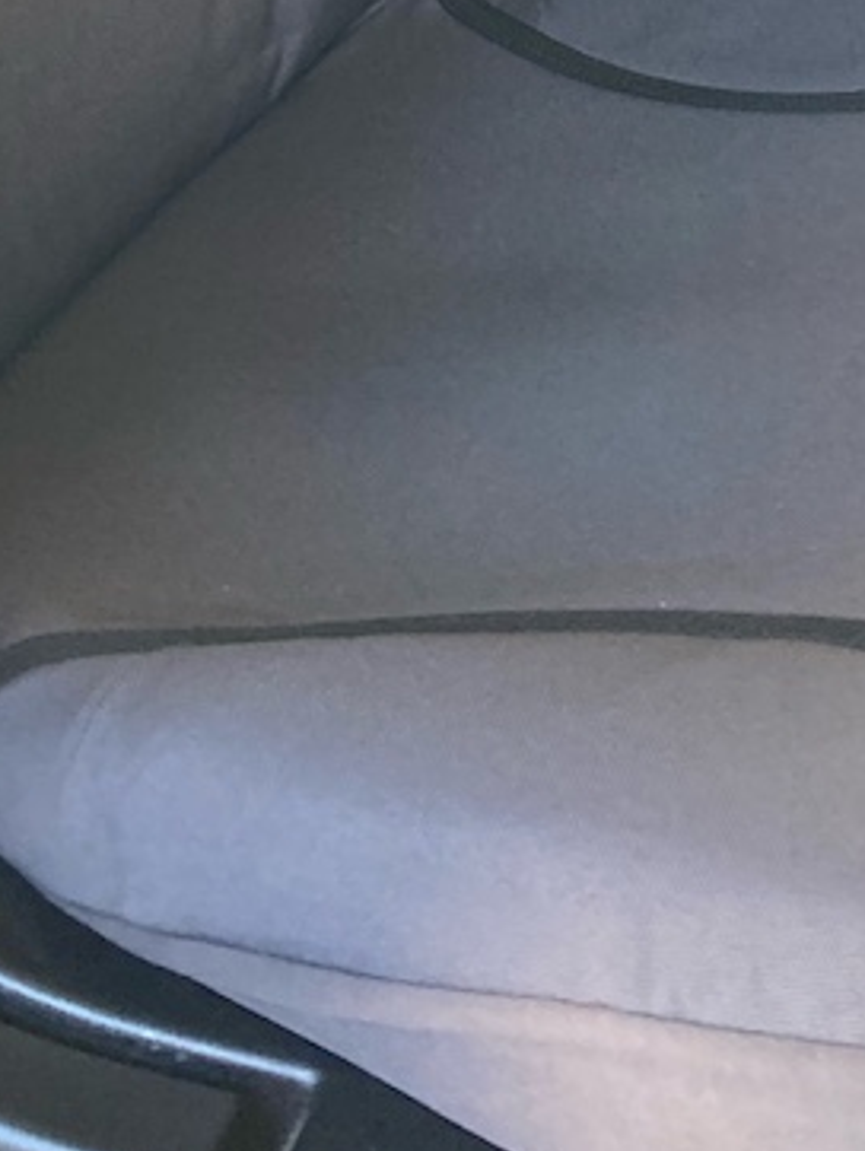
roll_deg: -1.3
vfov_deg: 17.0
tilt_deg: -14.7
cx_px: 436
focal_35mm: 99
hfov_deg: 15.0
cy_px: -789
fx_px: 3295
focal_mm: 3.99
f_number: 1.8
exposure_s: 1/119
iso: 80
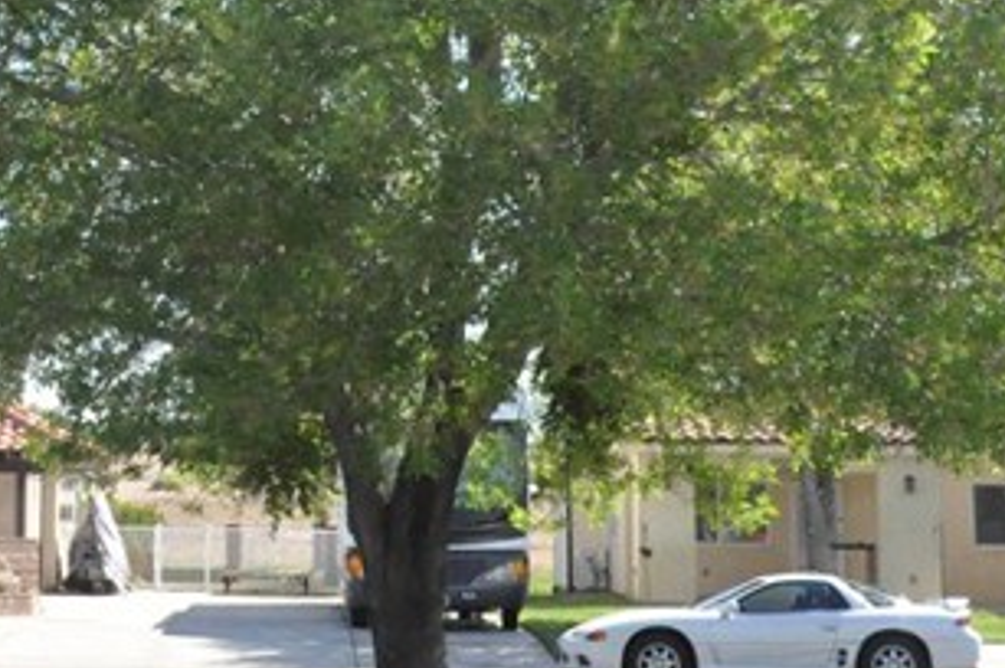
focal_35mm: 90
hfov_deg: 22.0
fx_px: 2510
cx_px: 49
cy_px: -52
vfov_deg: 14.8
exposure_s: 1/4000
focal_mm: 18
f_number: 7.1
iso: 3200
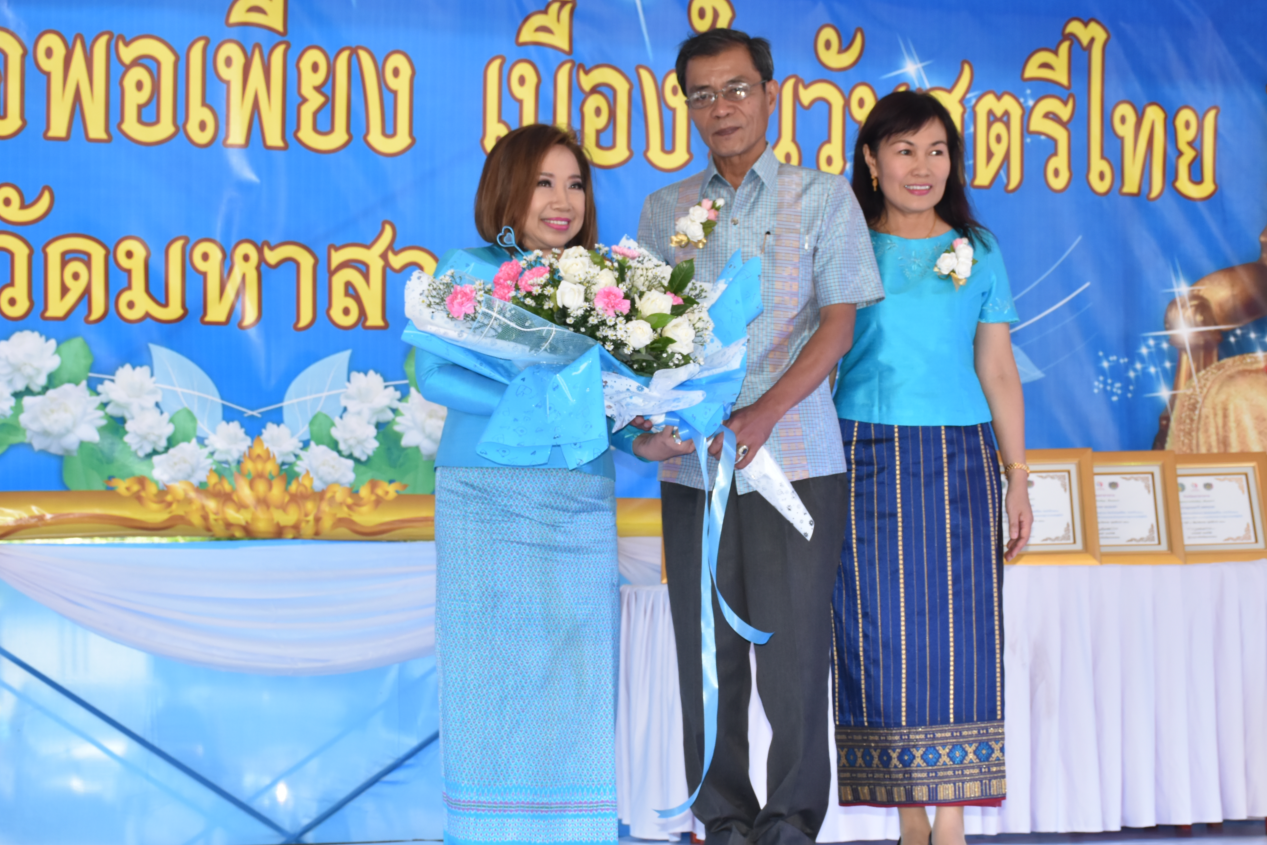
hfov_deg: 27.7
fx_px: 2569
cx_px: 686
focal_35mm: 73
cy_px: 453
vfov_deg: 18.7
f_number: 7.1
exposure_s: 1/200
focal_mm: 42
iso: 800
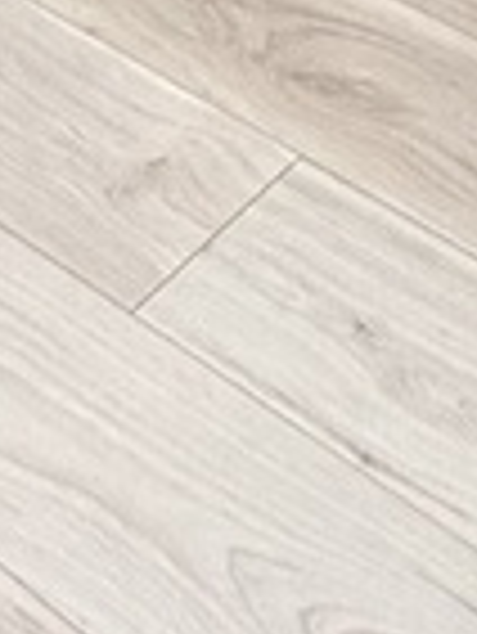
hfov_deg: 12.7
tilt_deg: -14.8
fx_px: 1963
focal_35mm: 107
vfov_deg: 13.2
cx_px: 842
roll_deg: +1.6
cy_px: -931
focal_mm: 2.22
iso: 125
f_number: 2.2
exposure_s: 1/120
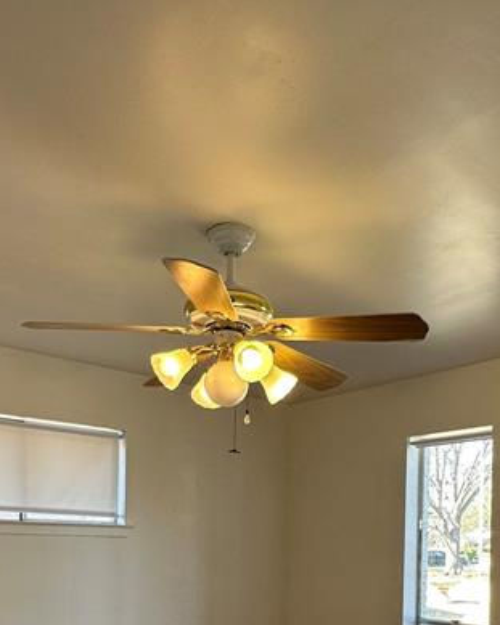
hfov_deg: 41.1
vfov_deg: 46.0
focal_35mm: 36
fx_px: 666
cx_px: 243
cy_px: 551
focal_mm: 2.22
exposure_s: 1/120
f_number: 2.2
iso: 80
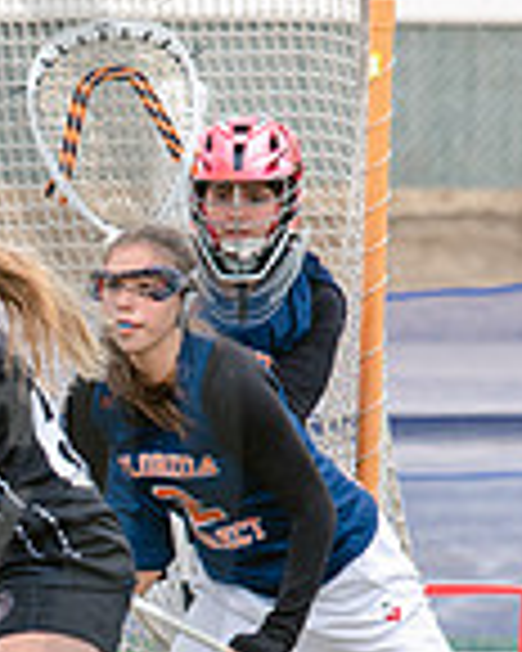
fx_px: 18076
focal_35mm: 936
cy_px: 662
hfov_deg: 1.7
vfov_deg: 2.1
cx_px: -193
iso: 400
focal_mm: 195
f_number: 4
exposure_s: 1/1000
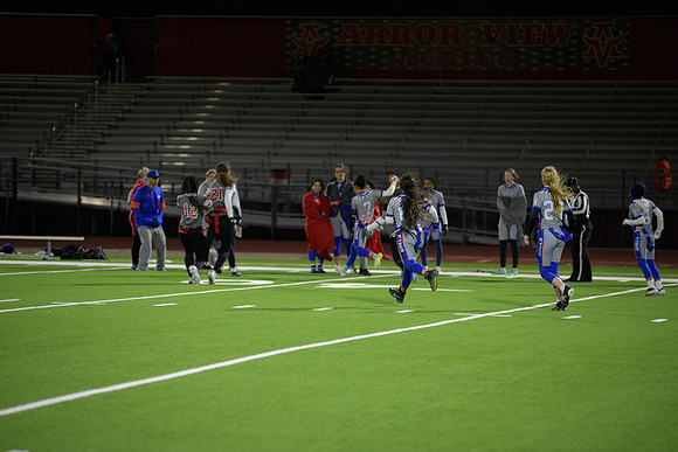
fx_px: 2826
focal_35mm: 150
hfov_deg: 13.7
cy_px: 226
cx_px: 339
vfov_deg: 9.2
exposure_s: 1/200
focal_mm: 150
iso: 1000
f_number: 2.8
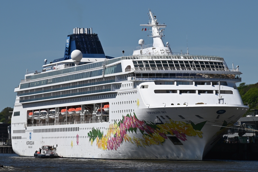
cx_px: 129
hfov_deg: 17.0
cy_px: 86
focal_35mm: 120
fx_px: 861
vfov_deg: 11.4
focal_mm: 120
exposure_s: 1/800
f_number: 7.1
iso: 100
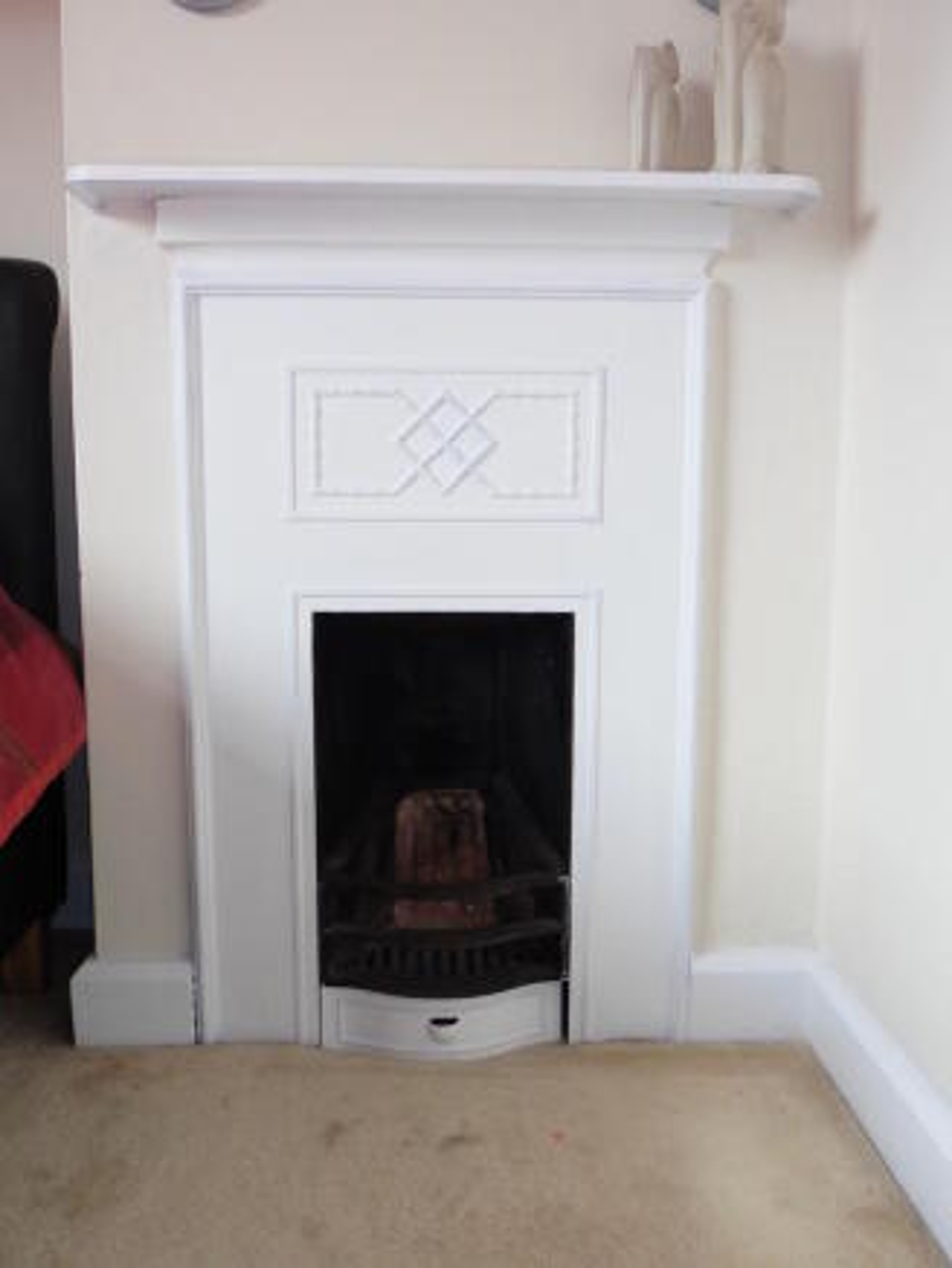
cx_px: 476
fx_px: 1100
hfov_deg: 46.8
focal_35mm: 30
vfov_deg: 60.0
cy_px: 634
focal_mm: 5.4
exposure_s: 1/60
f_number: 3.6
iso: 160
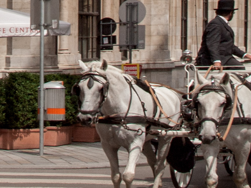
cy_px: -325
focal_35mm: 155
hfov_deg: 12.5
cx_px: -43
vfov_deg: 8.4
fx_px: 1124
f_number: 8
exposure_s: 1/320
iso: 200
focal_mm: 14
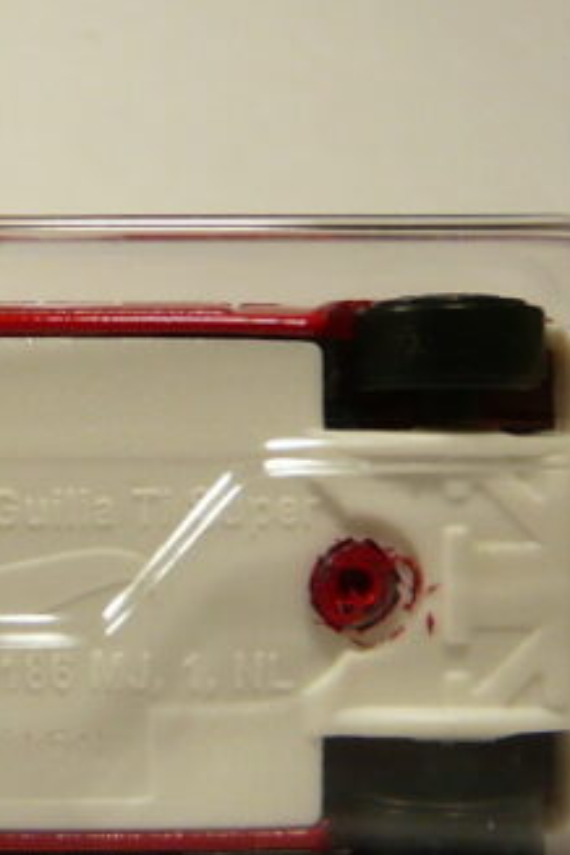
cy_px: 377
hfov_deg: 15.6
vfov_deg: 23.6
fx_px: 2042
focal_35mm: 86
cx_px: -13
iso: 100
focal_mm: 4.6
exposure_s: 1/125
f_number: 2.8
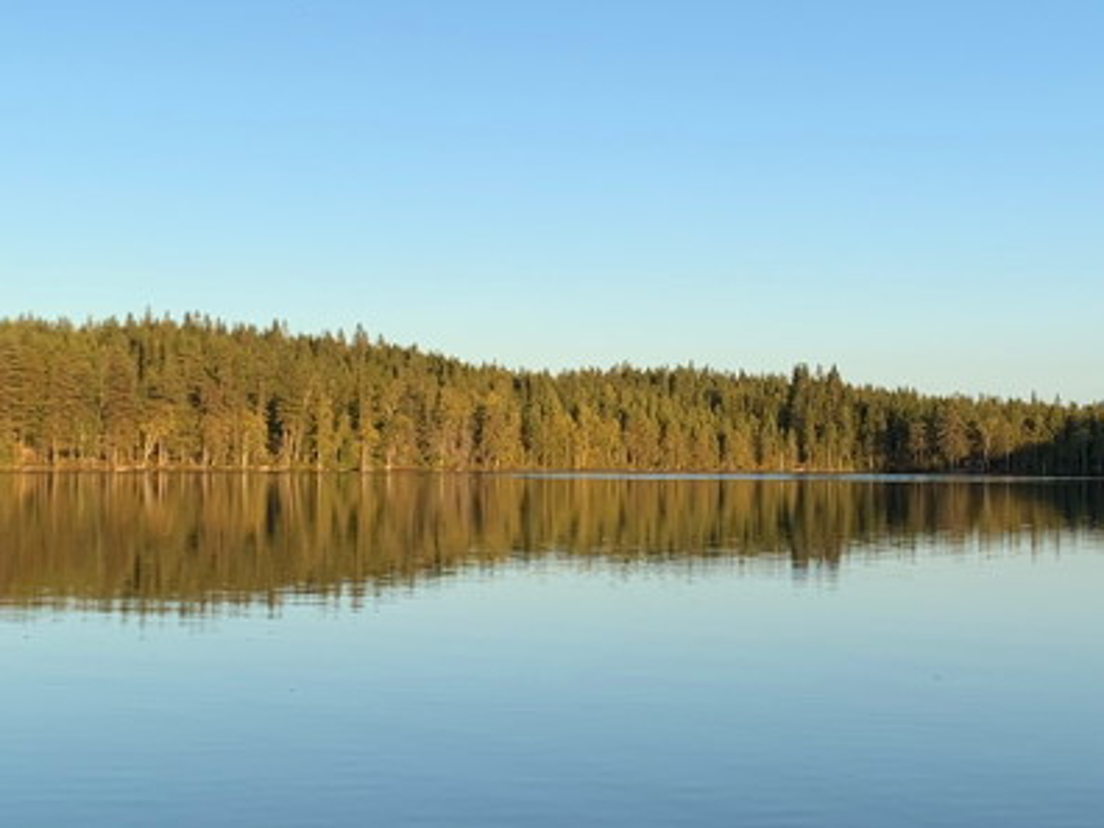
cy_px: 421
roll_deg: -0.8
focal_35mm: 63
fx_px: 2009
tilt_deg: +1.3
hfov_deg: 30.7
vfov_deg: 23.3
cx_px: 602
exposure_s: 1/991
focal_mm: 4.25
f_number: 1.8
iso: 25
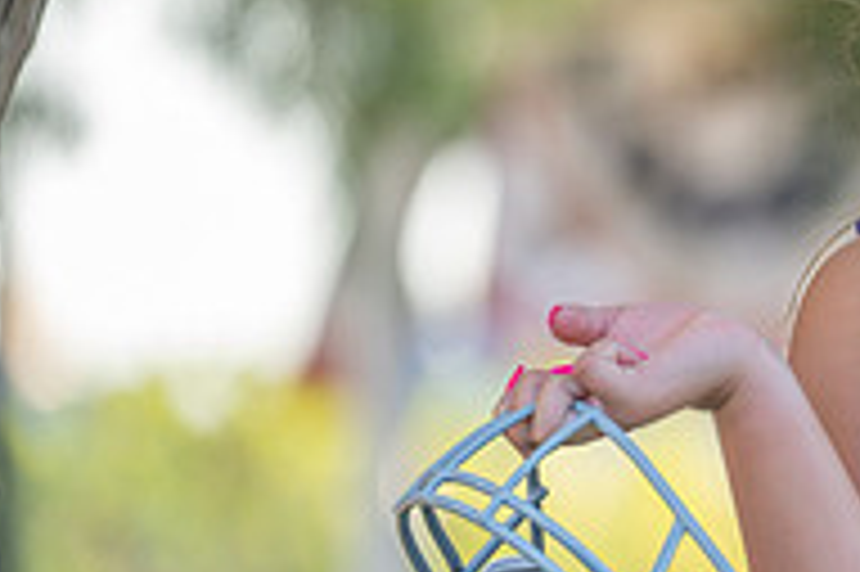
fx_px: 13796
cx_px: 1126
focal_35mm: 578
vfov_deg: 2.4
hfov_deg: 3.6
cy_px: 381
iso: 200
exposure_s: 1/320
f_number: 2.8
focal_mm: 184
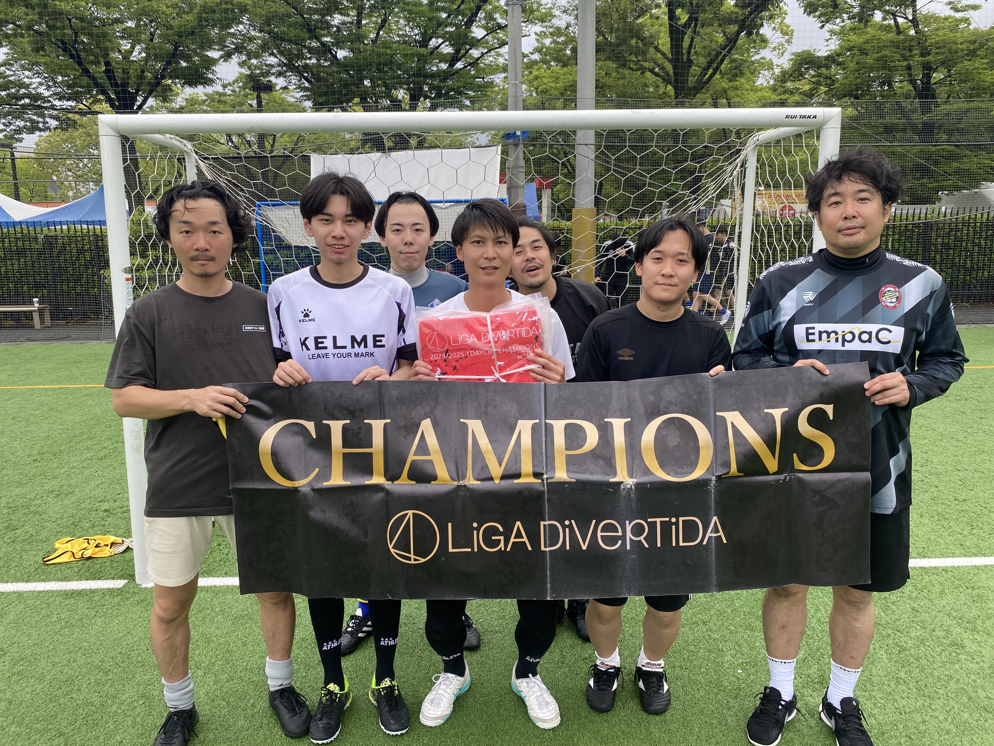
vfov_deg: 53.1
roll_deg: +0.5
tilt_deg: -8.7
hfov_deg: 67.3
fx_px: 747
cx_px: 497
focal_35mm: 26
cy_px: 373
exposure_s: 1/311
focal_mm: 4.25
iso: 32
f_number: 1.8
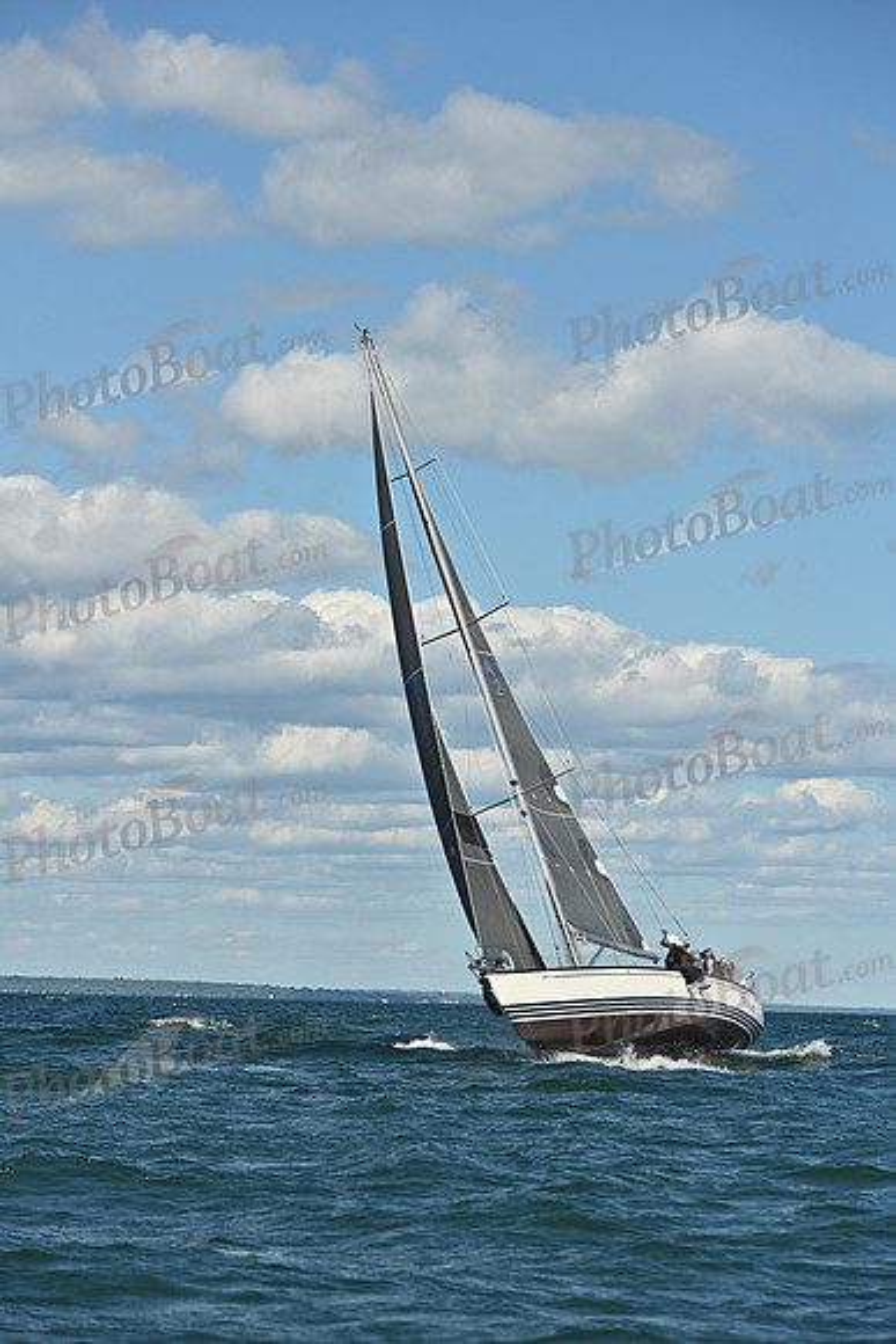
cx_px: 448
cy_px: 672
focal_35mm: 130
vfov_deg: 15.8
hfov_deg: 10.6
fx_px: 4850
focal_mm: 130
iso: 320
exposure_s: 1/4000
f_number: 6.3
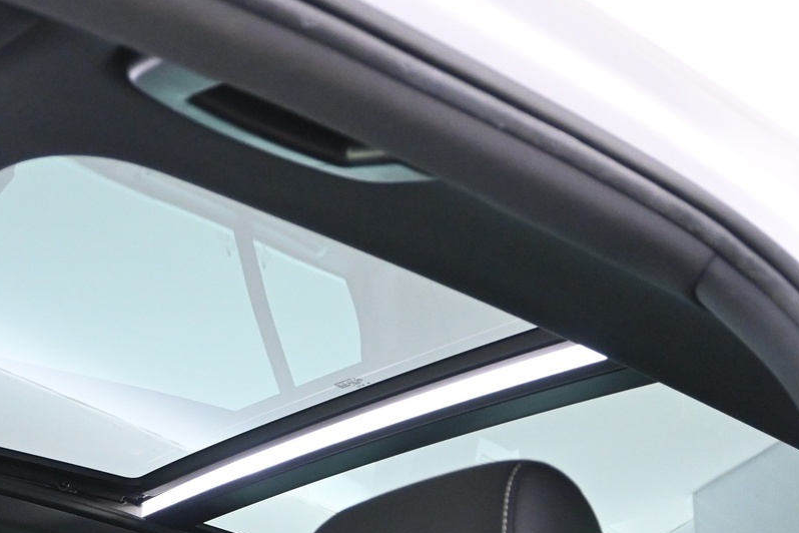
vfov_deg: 19.7
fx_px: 1521
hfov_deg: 29.1
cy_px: 388
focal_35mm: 69
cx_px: 237
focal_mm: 22.5
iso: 3200
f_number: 4
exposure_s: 1/25
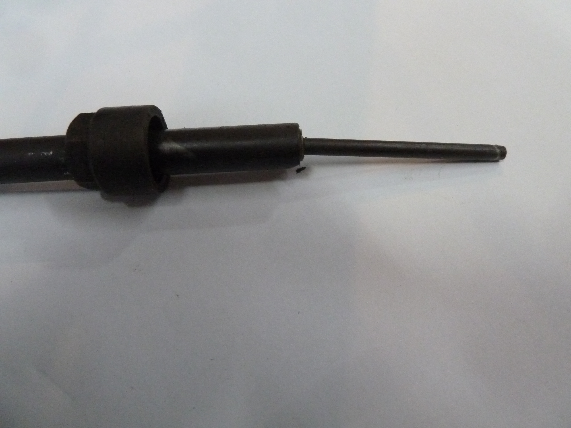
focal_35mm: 25
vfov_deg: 54.9
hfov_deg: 69.4
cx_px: 286
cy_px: 214
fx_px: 412
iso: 800
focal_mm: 4.1
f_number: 3.3
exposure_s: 1/50
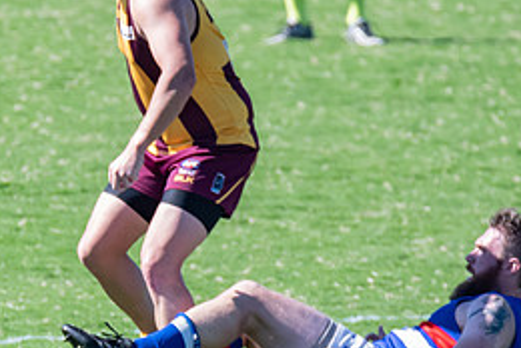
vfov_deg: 0.9
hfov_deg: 1.3
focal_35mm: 1602
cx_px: -86
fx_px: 23210
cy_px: 208
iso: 800
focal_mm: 400
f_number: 7.1
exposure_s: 1/1600
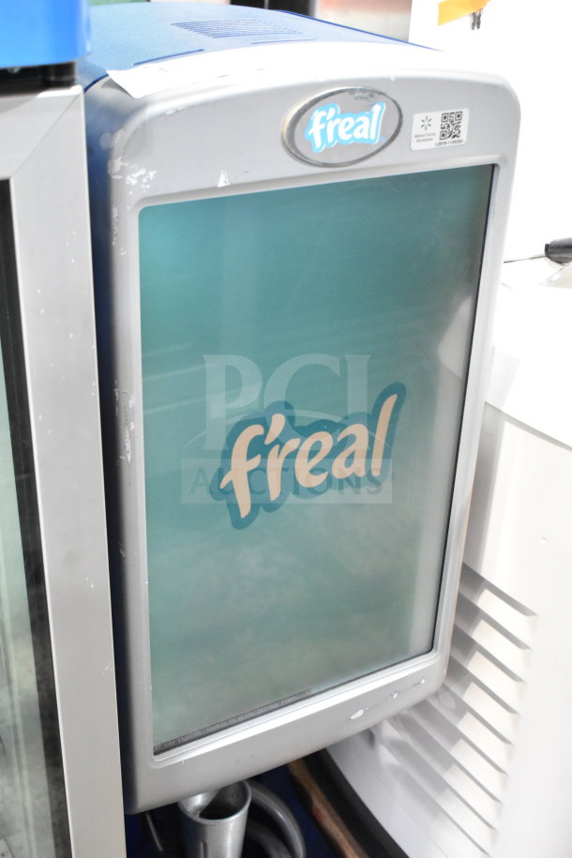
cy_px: 429
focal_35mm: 45
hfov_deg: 29.9
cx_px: 286
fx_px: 1072
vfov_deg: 43.6
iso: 6400
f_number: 5
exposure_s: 1/100
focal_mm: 30
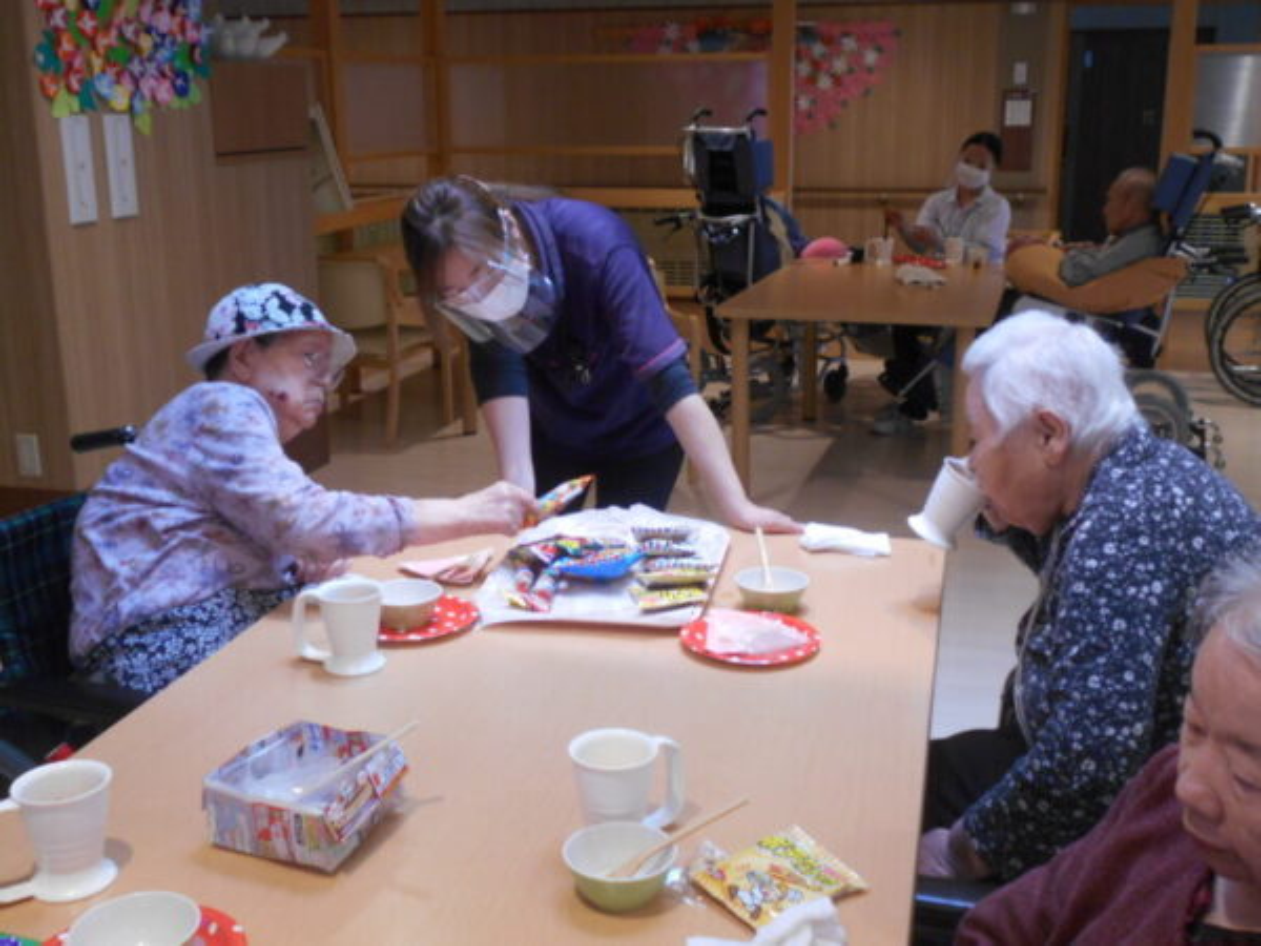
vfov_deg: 36.8
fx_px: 1421
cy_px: 473
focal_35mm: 39
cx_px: 630
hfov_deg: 47.9
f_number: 3.9
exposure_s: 1/30
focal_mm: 6.7
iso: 220
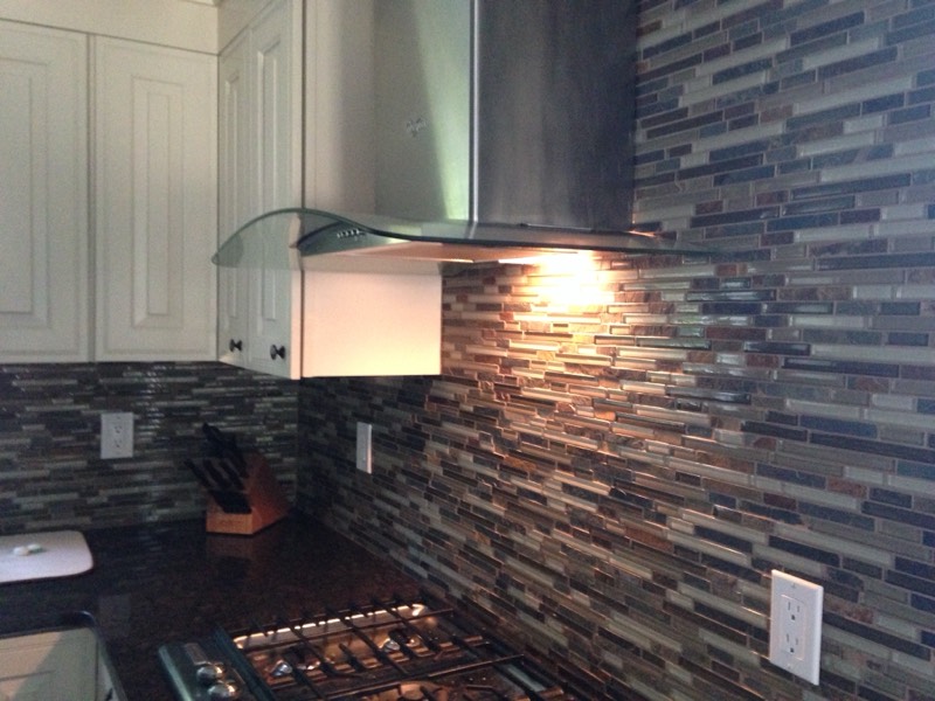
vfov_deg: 42.9
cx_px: 468
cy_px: 350
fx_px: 891
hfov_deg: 55.4
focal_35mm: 33
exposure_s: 1/15
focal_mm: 4.12
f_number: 2.4
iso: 500
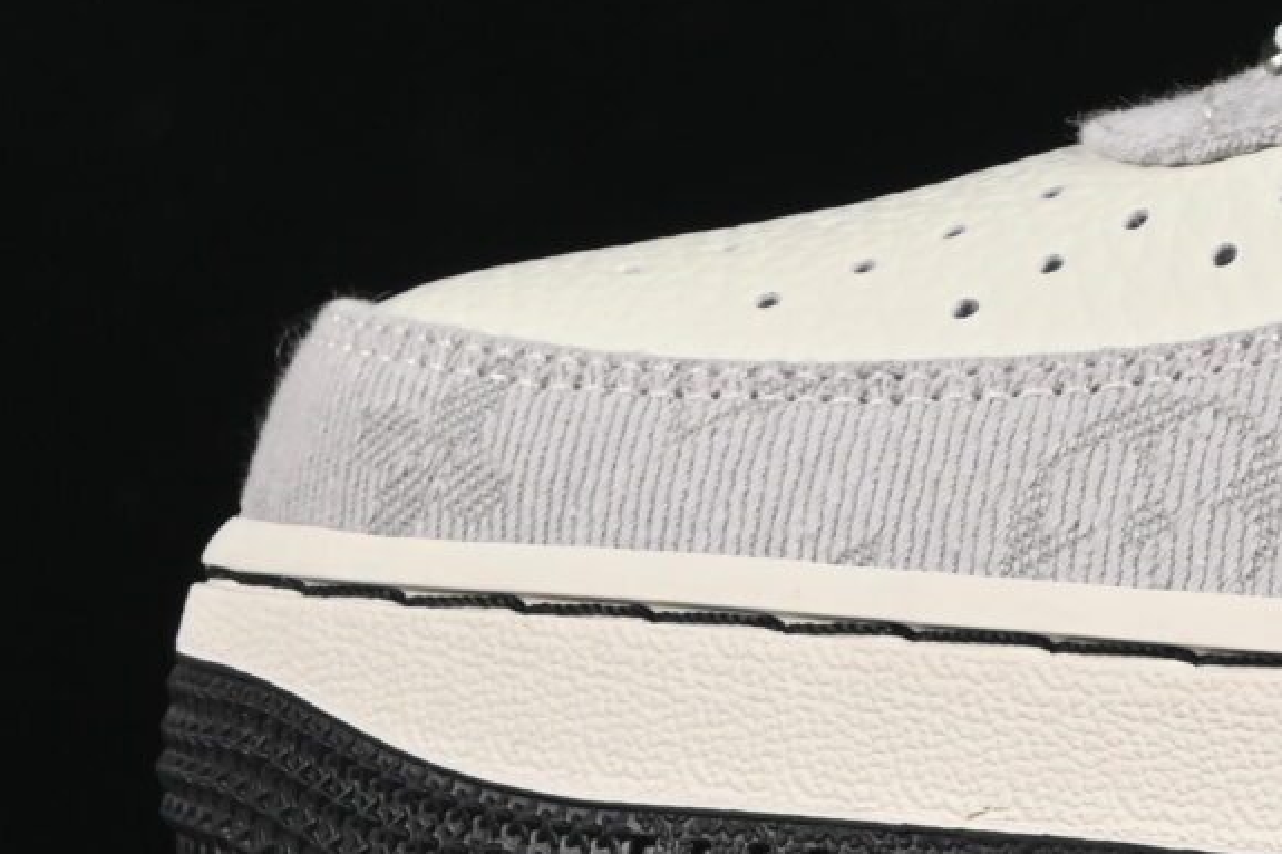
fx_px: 11890
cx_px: 2013
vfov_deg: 4.1
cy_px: -108
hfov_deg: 6.1
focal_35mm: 334
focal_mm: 50
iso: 160
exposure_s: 1/60
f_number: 8
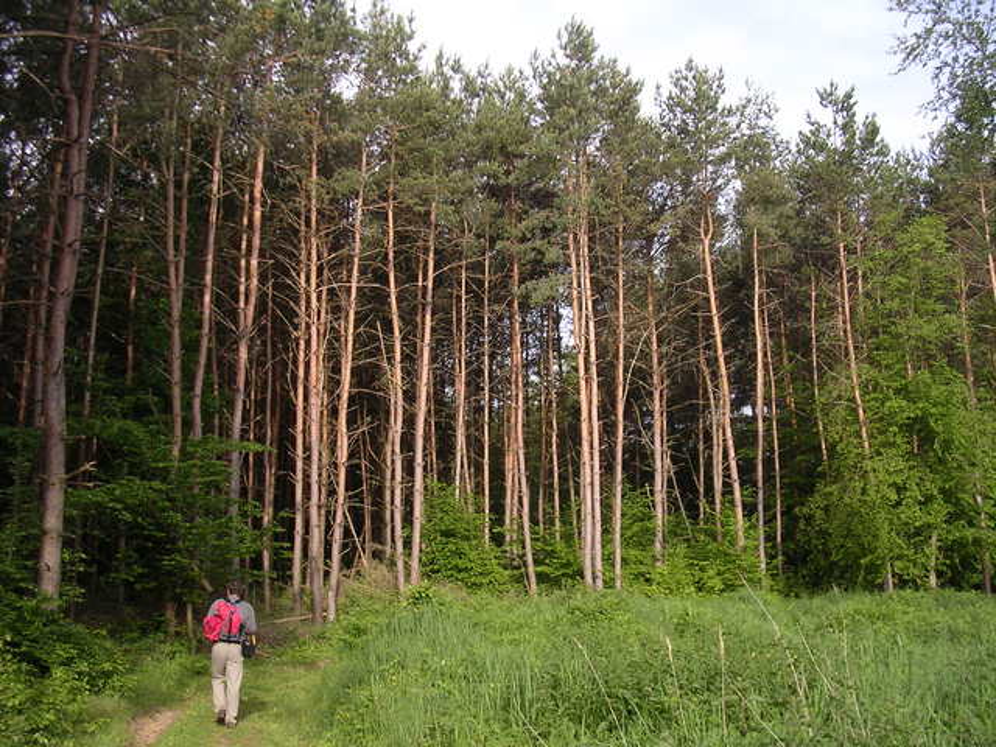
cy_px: 374
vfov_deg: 37.7
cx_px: 498
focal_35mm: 38
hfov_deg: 49.0
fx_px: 1093
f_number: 2.8
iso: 100
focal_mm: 5.8
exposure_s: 1/300
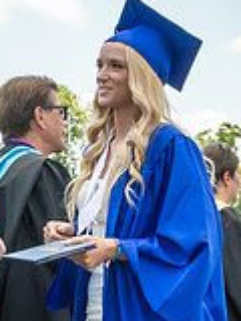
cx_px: 58
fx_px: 1355
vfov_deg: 13.4
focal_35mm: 146
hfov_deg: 10.1
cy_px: 311
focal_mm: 17
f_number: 7.1
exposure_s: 1/320
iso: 200
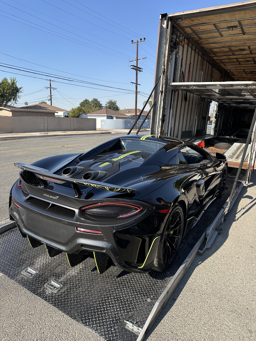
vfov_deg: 71.6
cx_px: 128
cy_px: 170
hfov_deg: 56.8
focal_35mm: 24
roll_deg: -1.8
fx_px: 237
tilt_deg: -6.7
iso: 80
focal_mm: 6.86
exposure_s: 1/2353
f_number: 1.78
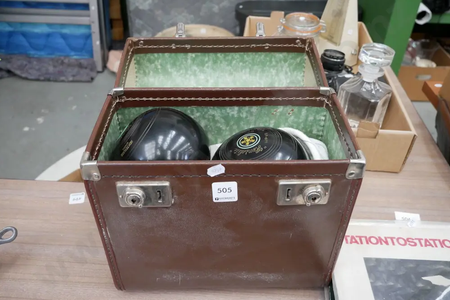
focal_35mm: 32
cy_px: 146
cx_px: 223
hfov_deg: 58.7
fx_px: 400
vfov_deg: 41.1
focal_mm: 15
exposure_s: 1/60
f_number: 4
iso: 2000
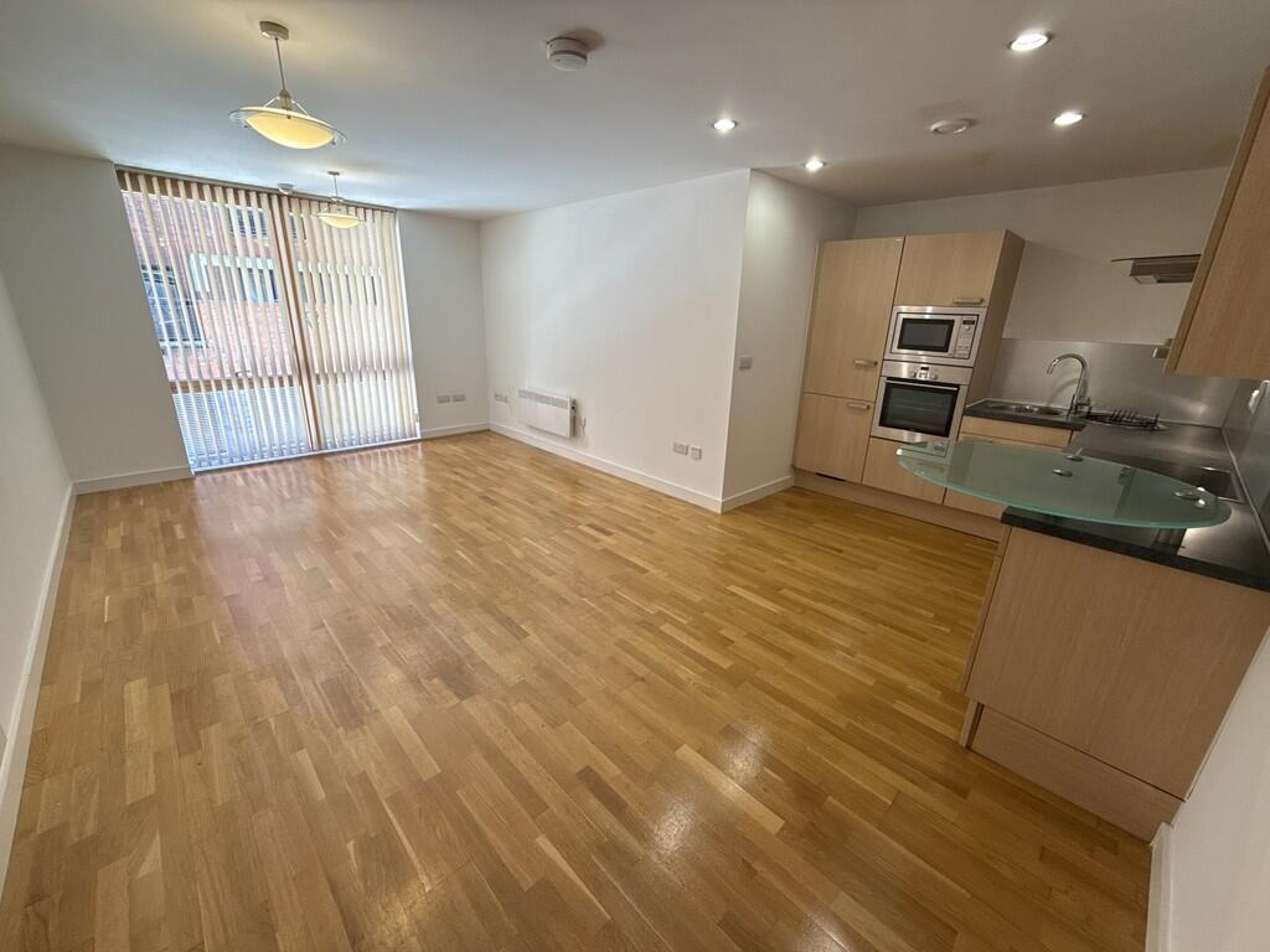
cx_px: 635
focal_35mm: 14
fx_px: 514
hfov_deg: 102.1
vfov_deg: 85.7
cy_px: 476
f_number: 2.2
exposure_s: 1/100
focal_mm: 2.22
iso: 160
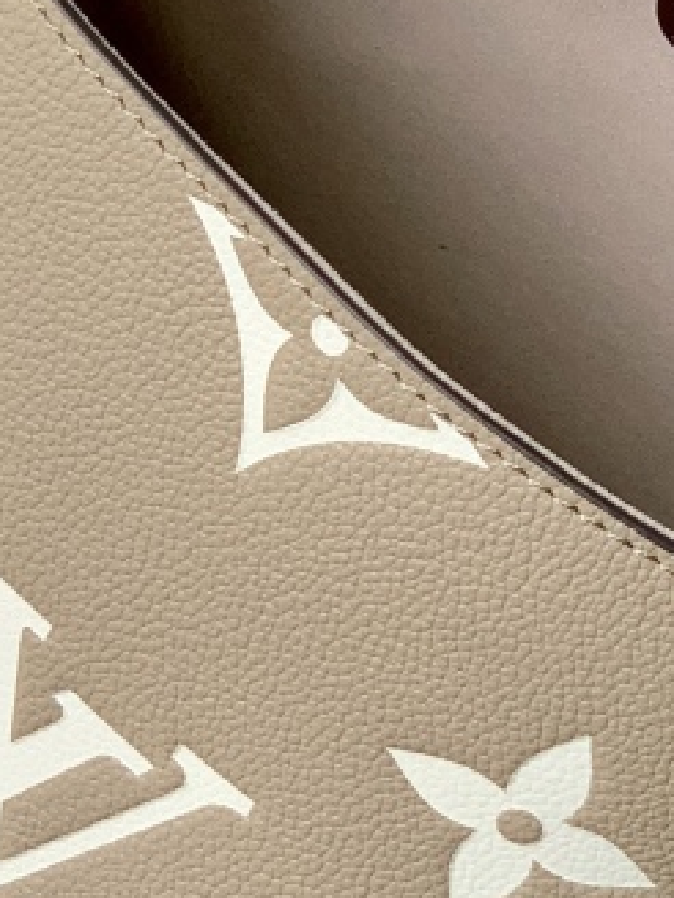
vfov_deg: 8.7
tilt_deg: -43.4
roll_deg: -32.8
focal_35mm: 228
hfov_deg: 6.5
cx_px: 285
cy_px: 424
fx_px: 5919
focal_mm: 6
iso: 16
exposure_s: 1/224
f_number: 2.4
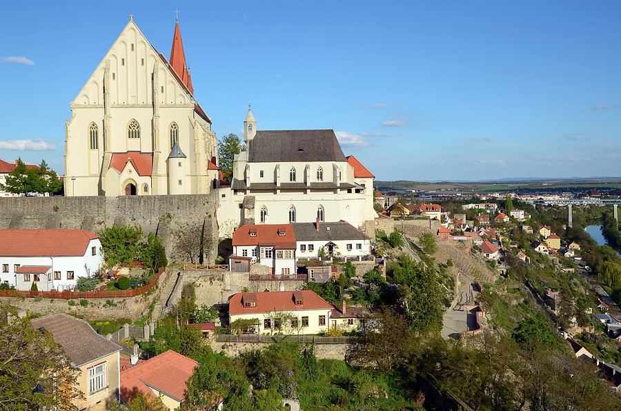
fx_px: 620
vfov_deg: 36.7
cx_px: 310
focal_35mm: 36
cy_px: 206
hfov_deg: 53.2
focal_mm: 24
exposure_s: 1/320
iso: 100
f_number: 8
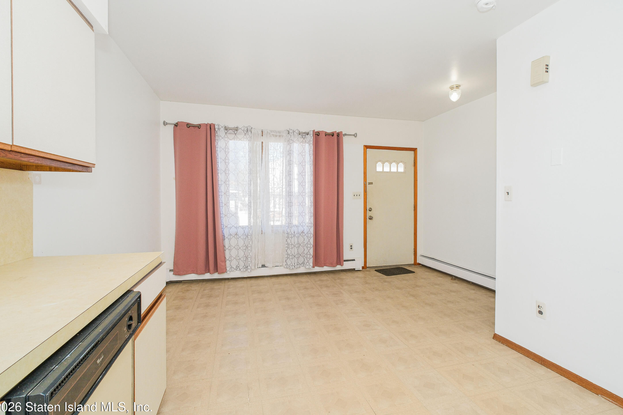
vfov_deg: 73.7
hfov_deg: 96.7
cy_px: 206
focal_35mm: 16
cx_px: 316
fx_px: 277
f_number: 7.1
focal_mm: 10
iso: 1000
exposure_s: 1/80
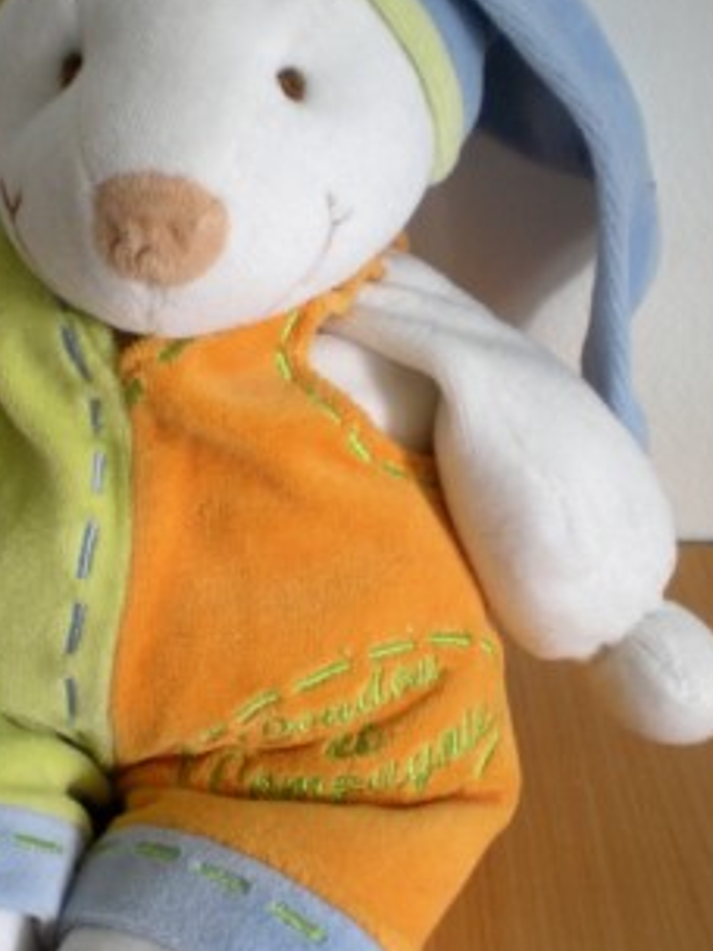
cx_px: 166
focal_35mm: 65
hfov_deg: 22.3
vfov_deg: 29.8
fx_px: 1785
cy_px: 541
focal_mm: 6.3
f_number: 3.1
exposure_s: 1/59.2
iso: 113
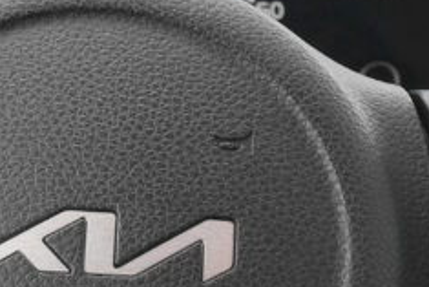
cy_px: 246
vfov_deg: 4.6
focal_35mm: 296
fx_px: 3529
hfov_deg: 6.9
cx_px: 86
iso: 2000
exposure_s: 1/160
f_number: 9
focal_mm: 45
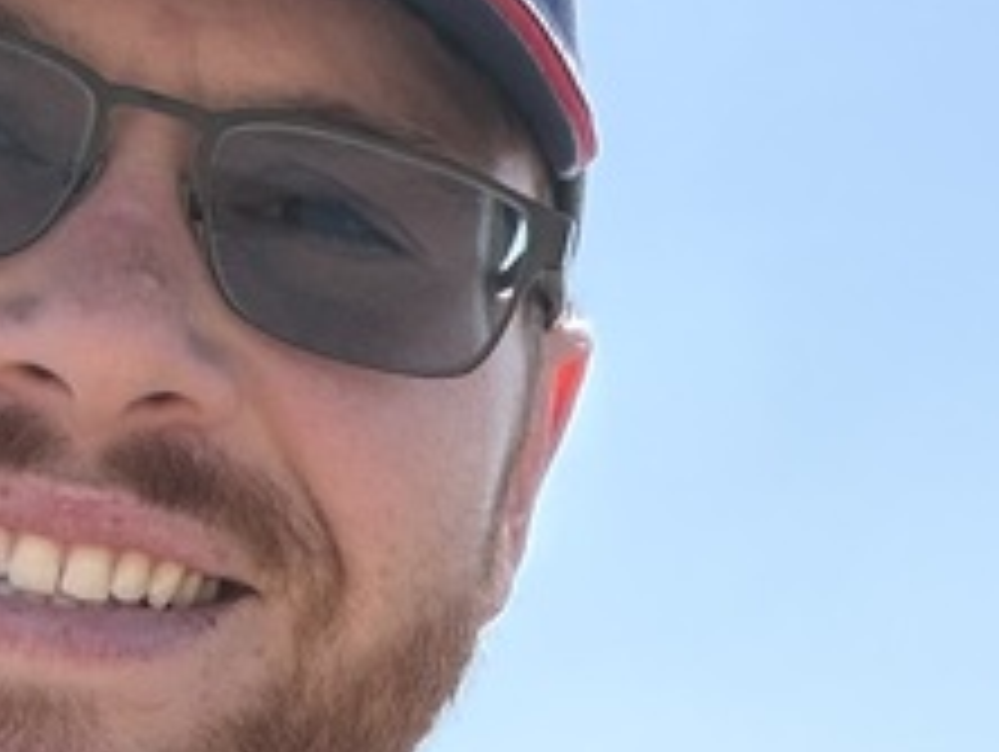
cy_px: 977
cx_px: 1773
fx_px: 3062
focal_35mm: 106
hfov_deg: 15.9
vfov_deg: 13.5
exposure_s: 1/1172
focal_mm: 2.69
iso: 32
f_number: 1.9
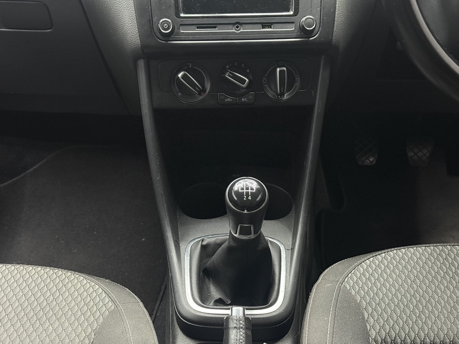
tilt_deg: -30.2
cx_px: 230
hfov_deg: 39.7
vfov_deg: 30.3
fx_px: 636
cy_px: 172
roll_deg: +0.5
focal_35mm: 48
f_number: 1.78
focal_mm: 6.76
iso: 800
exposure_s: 1/23
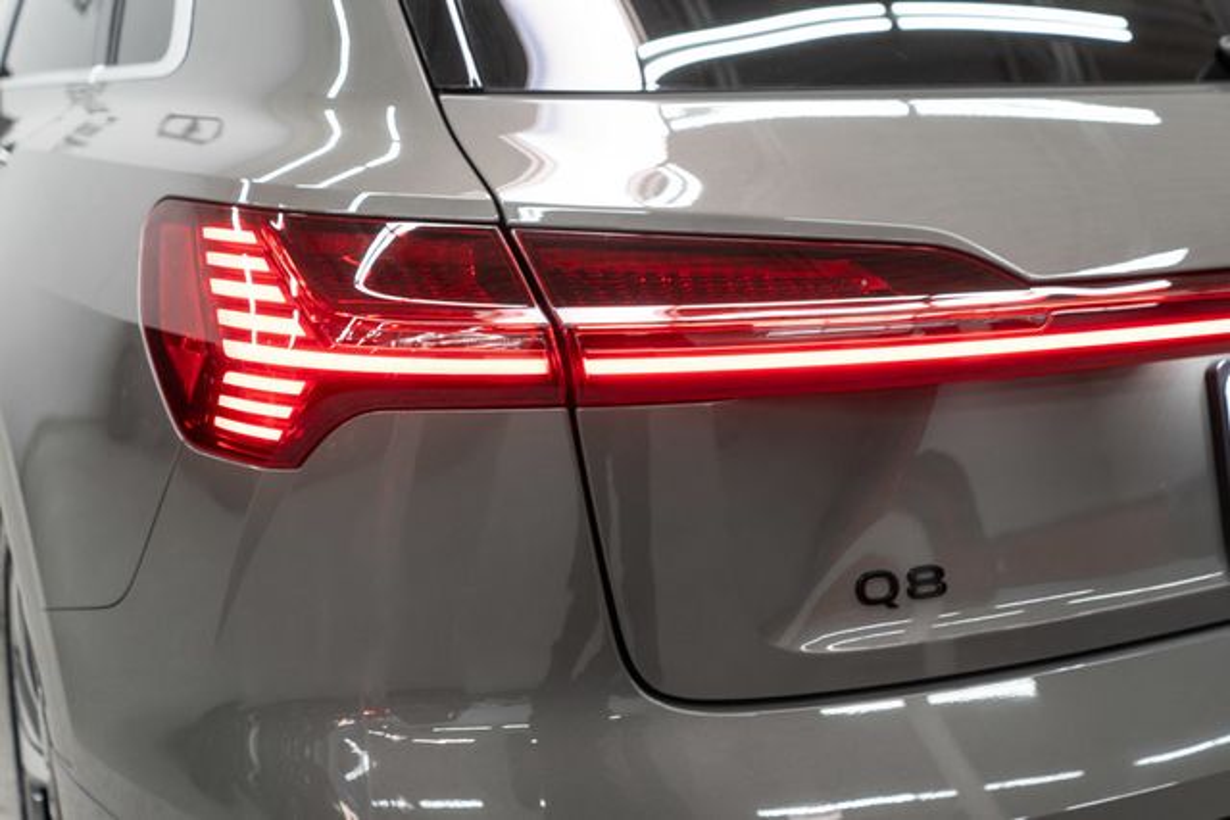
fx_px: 1435
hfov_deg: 46.4
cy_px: 410
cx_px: 615
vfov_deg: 31.9
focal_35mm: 42
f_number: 3.2
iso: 200
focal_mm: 28
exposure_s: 1/40
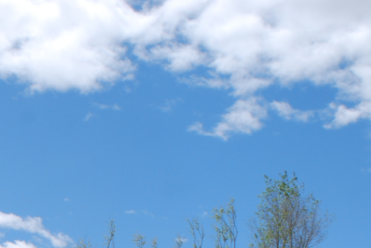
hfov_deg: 18.6
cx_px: -183
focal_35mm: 97
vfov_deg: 13.2
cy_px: 398
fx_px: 1001
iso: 100
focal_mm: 20
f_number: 9
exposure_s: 1/250
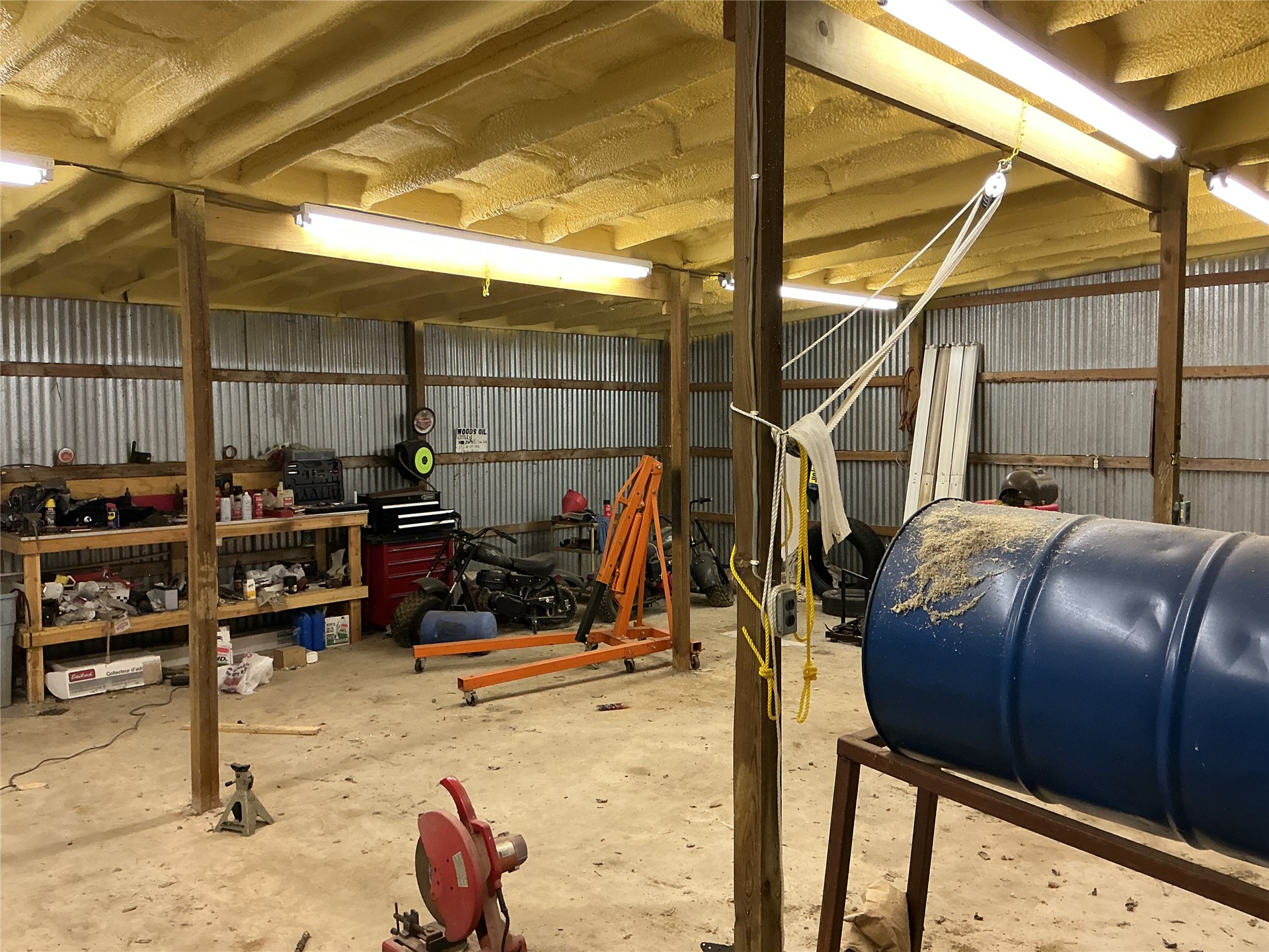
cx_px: 634
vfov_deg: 48.2
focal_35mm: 29
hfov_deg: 61.7
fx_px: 1063
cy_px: 476
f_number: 1.8
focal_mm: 3
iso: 125
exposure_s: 1/60
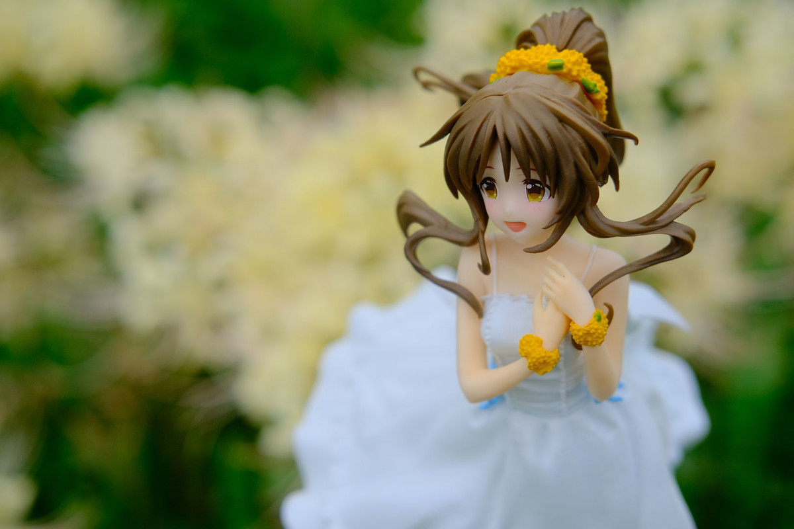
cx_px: 397
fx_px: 1169
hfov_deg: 37.5
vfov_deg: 25.5
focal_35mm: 53
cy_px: 264
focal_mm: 35
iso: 640
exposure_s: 1/2200
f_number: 4
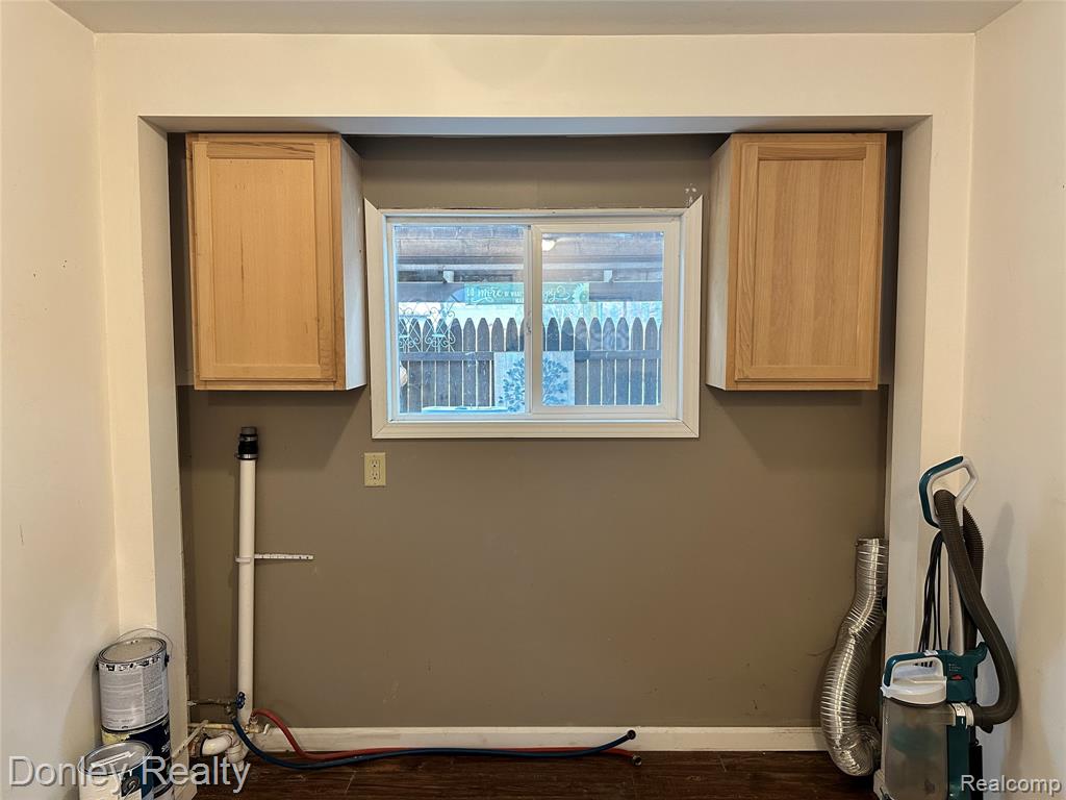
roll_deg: -0.1
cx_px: 533
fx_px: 739
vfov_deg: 56.8
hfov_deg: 71.6
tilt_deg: -3.5
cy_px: 400
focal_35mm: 24
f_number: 1.78
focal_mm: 6.86
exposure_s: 1/60
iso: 320
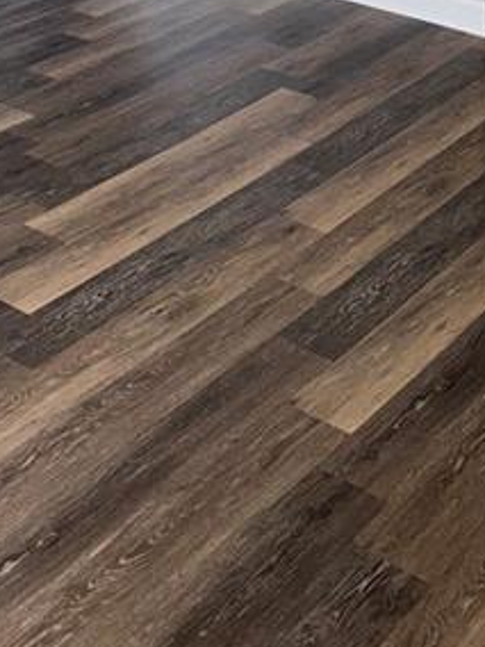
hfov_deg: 22.1
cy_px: -175
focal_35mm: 65
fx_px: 1214
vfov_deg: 25.9
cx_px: 426
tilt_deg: -12.2
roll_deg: +0.5
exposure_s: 1/120
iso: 64
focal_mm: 6.76
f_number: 1.78
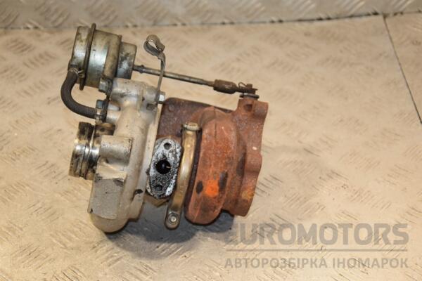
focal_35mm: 78
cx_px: 211
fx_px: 914
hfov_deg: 26.0
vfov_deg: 17.5
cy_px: 140
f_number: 5.6
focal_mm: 52
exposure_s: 1/200
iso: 800
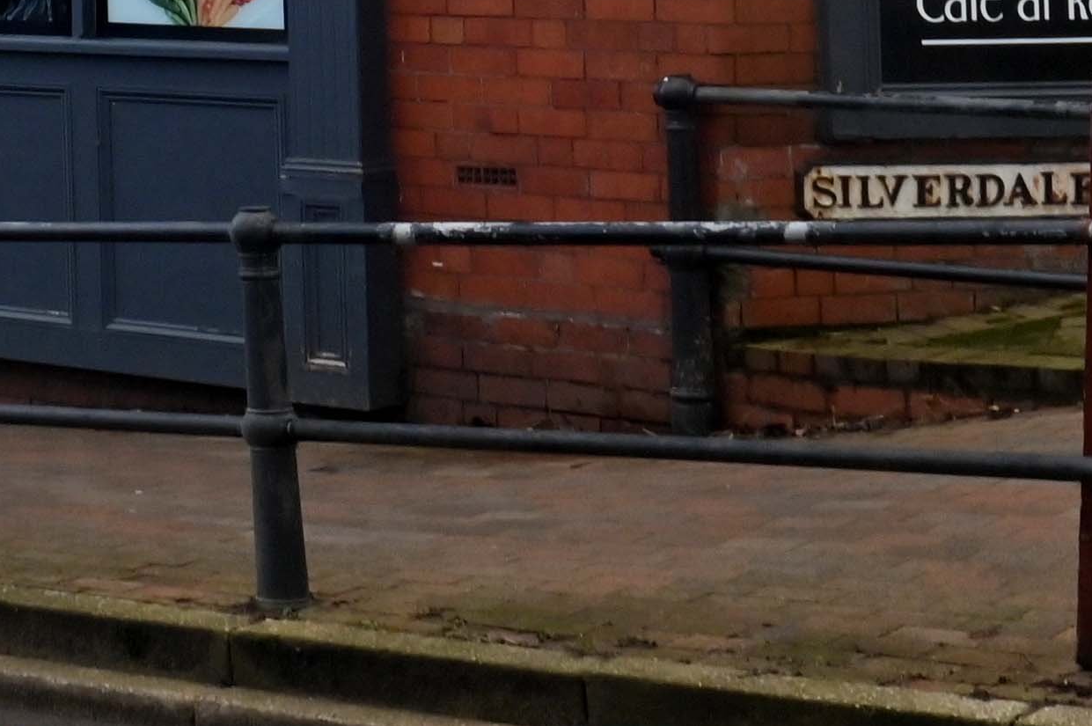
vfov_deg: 11.0
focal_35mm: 117
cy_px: -518
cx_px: -623
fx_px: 3546
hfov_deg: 15.8
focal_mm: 24
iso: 400
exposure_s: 1/400
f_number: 7.1
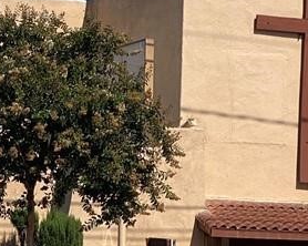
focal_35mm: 187
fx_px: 1703
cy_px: 266
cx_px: -64
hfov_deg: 10.2
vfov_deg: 8.2
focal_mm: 6
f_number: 2
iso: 20
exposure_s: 1/1996
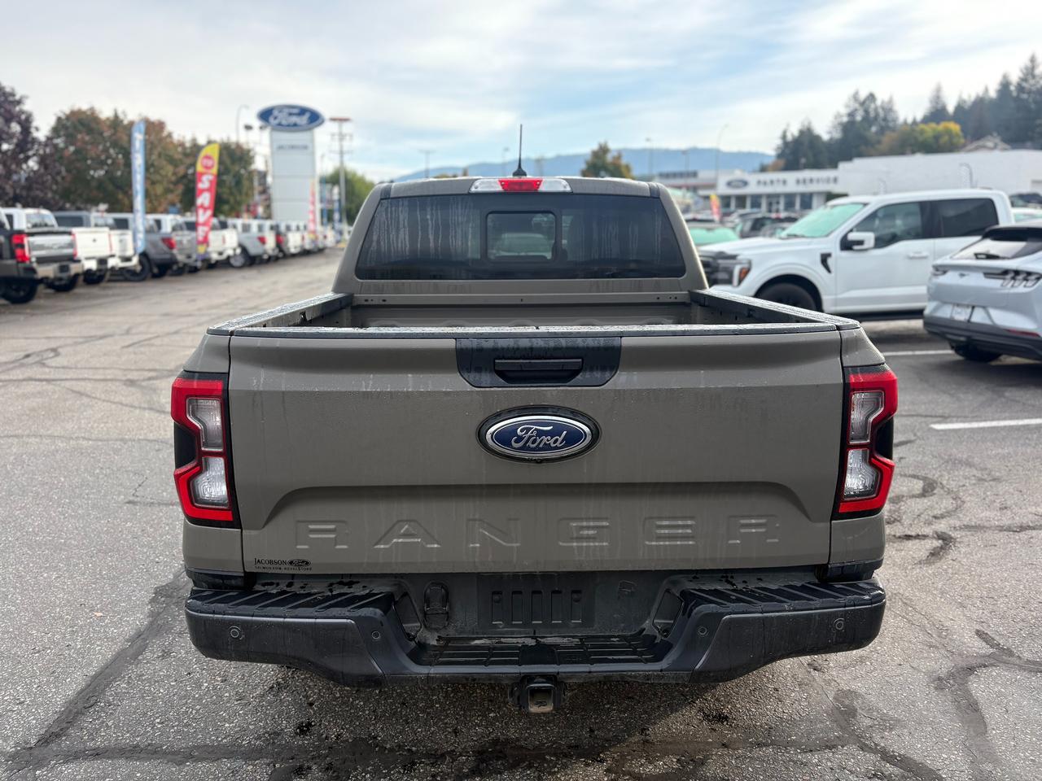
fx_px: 783
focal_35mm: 26
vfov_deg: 53.1
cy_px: 390
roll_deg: -0.2
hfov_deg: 67.3
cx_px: 521
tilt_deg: -10.3
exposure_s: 1/1099
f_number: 1.6
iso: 64
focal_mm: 5.96
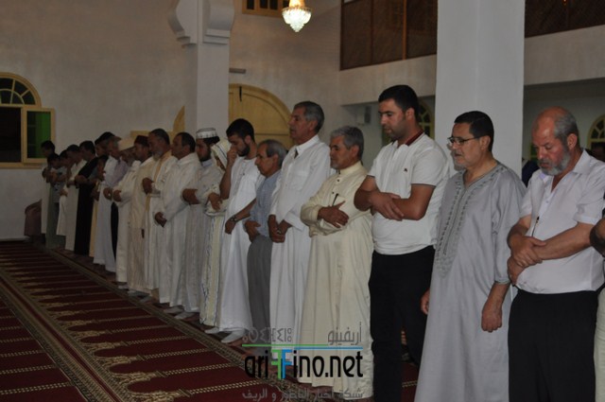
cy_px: 201
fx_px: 755
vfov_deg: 29.8
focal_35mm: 45
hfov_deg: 43.7
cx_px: 302
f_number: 4.2
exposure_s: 1/60
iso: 800
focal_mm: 30
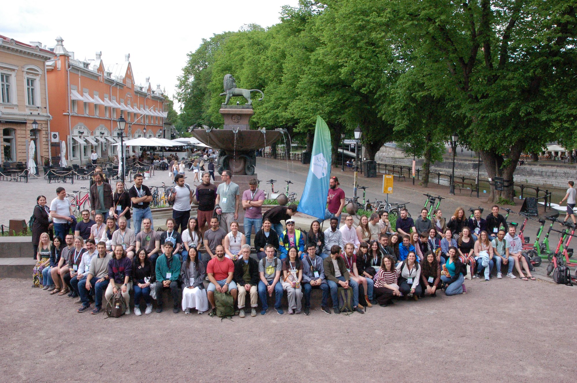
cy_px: 192
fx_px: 528
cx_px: 288
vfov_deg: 39.9
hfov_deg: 57.3
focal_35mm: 33
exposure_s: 1/125
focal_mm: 22
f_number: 13
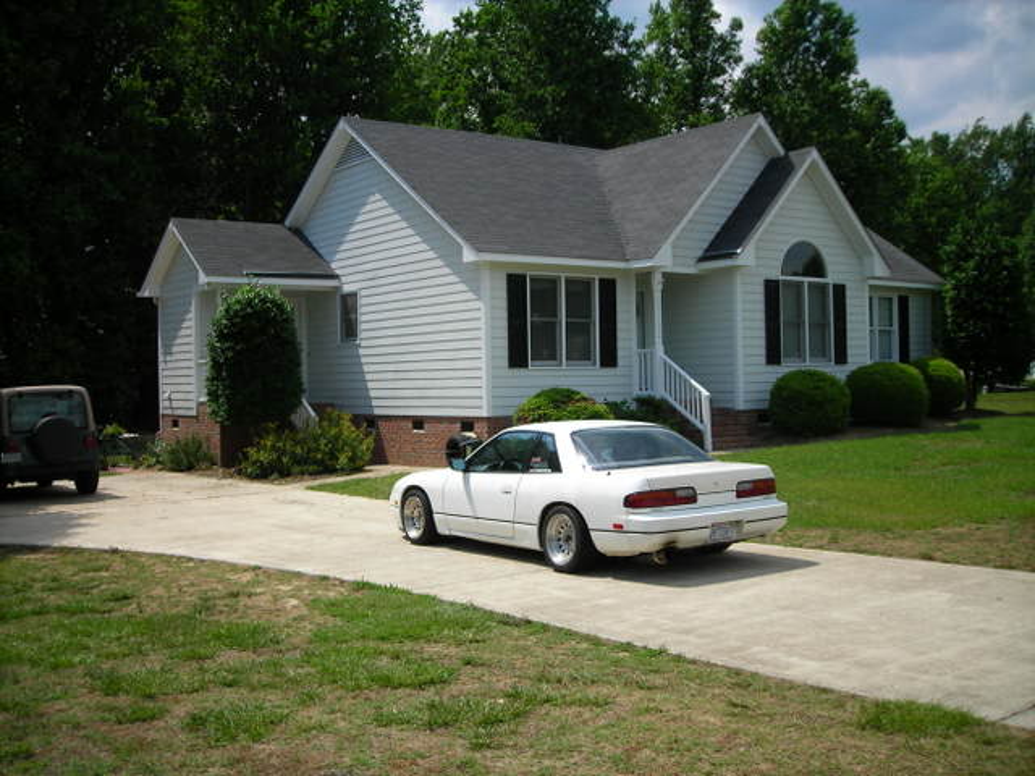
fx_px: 1136
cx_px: 518
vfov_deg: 37.7
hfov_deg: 49.0
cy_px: 388
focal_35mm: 38
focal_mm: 6.3
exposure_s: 1/217
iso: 50
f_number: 6.4
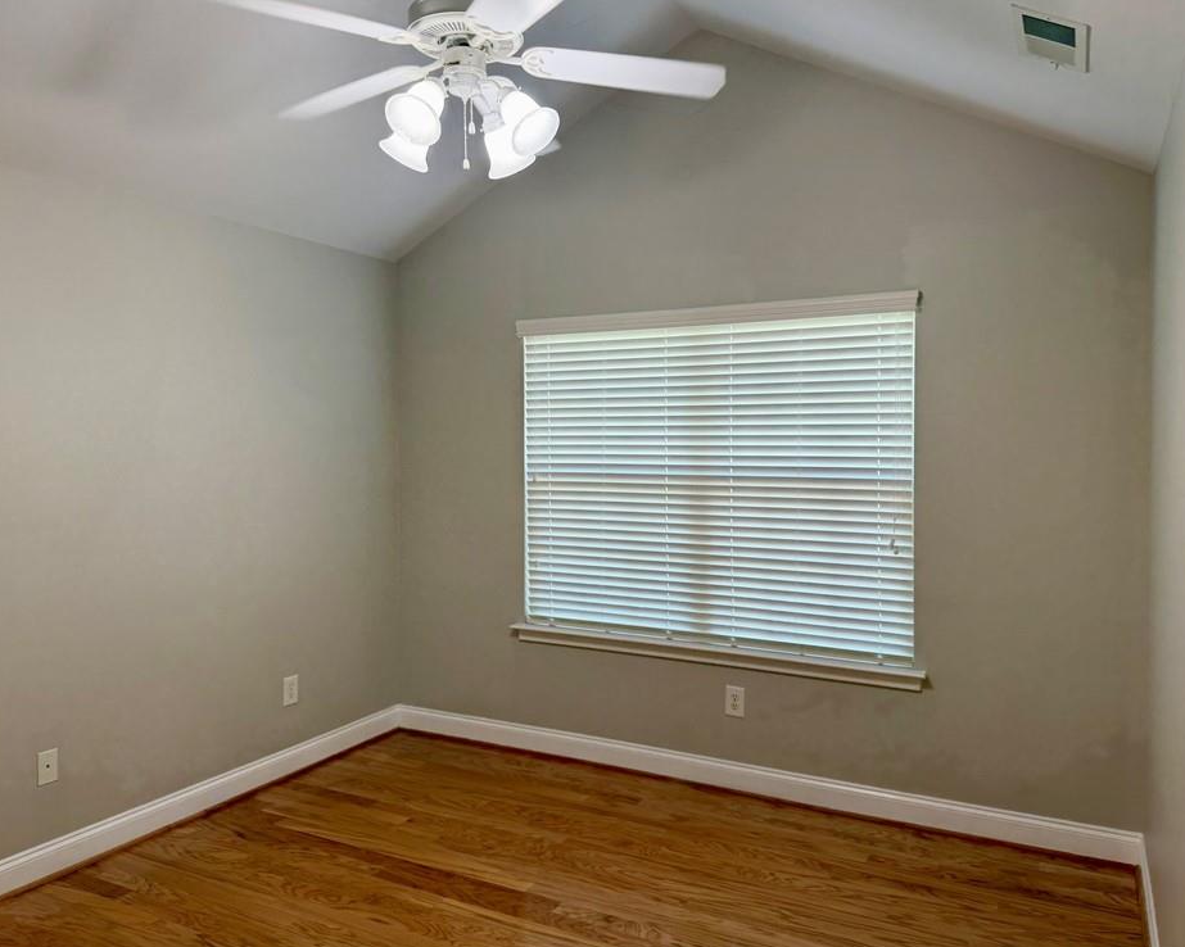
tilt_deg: -0.5
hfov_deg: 66.0
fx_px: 912
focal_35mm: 26
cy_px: 462
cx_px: 587
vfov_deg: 54.9
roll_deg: +0.6
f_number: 1.78
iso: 100
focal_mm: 6.76
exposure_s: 1/60
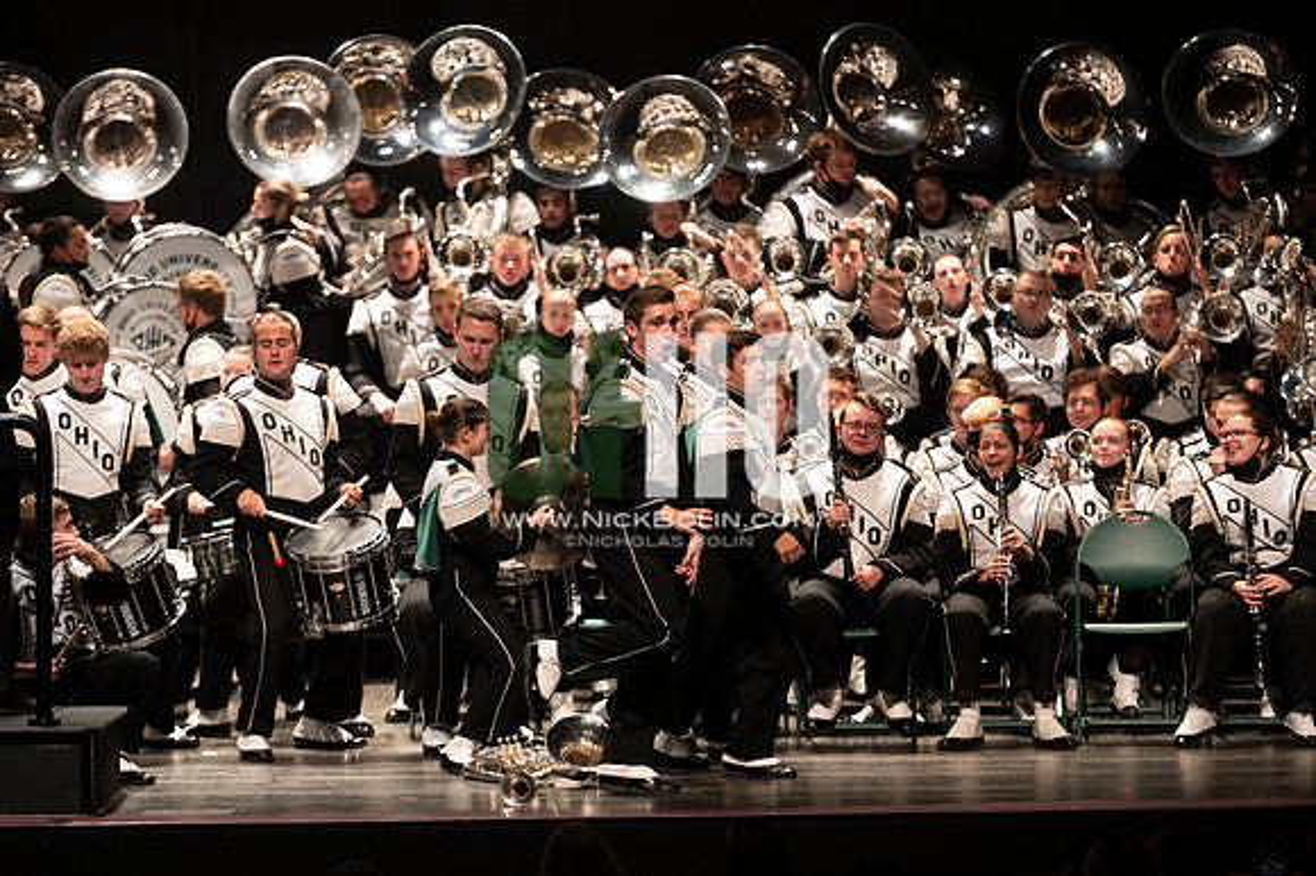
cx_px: 658
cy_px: 438
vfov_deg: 6.9
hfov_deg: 10.3
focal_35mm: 200
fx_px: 7307
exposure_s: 1/500
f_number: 2.8
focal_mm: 200
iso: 2500
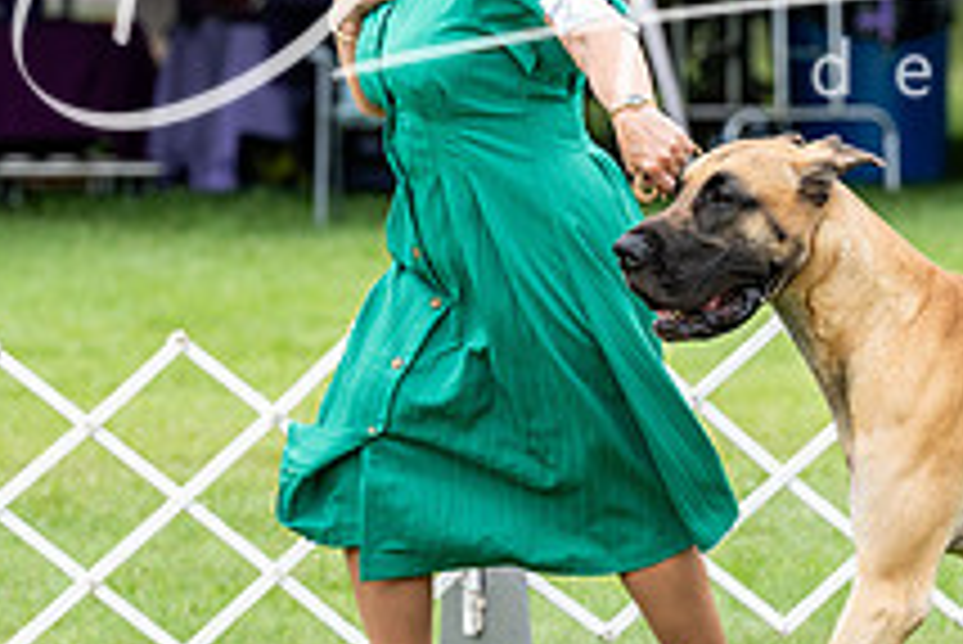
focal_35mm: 444
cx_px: 666
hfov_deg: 4.6
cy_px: 209
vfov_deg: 3.1
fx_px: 11885
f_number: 4.5
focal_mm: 164
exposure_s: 1/1000
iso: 400
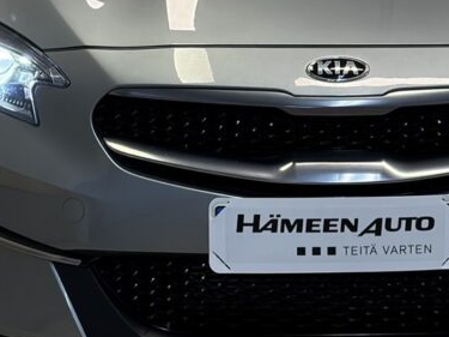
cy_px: 46
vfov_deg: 10.4
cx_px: 332
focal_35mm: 142
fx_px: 1841
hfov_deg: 13.9
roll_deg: +1.0
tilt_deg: -11.4
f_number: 1.6
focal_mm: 5.96
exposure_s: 1/161
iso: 100
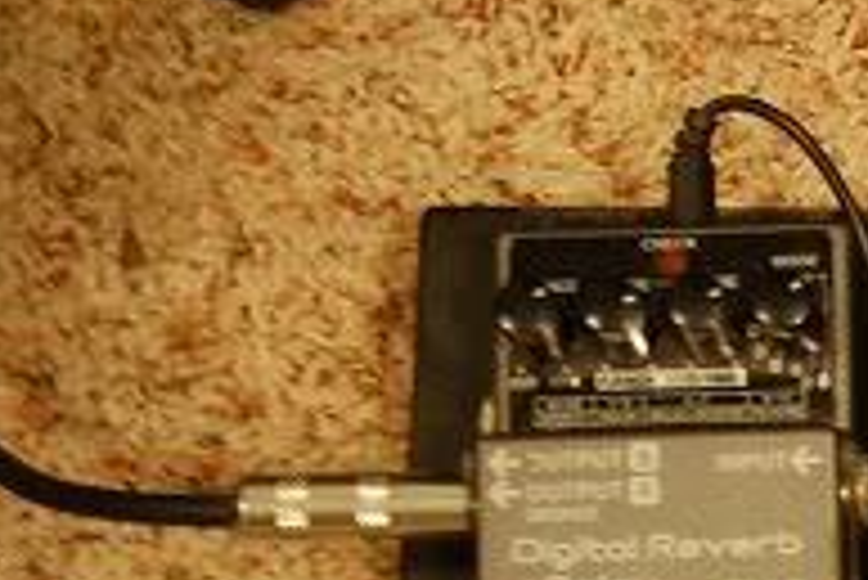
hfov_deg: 8.8
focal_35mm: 222
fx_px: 5357
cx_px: 1606
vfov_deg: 6.1
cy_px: 908
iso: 800
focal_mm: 38
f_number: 4.5
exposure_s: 1/4
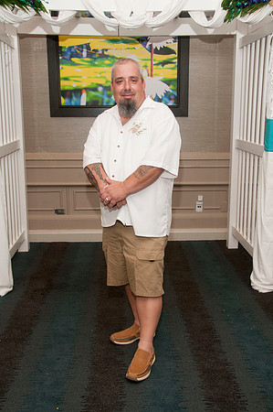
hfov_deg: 34.1
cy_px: 206
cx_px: 136
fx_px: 445
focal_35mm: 39
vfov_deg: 49.6
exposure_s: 1/60
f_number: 5.6
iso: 400
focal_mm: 26
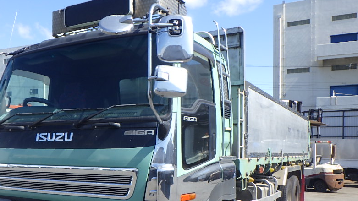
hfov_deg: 49.9
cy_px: 148
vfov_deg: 29.3
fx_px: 380
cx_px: 130
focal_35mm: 40
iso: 125
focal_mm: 5
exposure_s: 1/500
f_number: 4.2
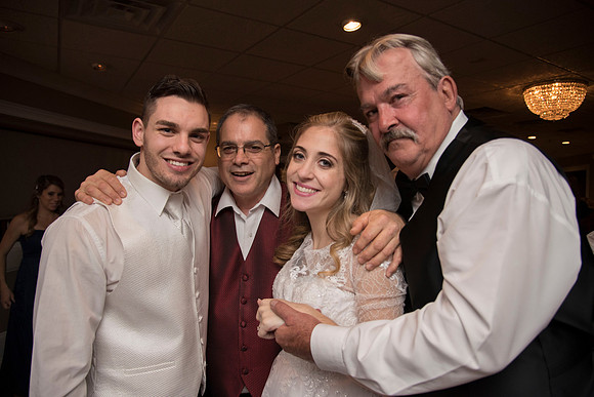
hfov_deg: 73.7
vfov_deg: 53.2
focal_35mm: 24
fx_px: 396
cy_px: 198
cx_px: 297
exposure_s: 1/200
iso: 2000
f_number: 4
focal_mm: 24
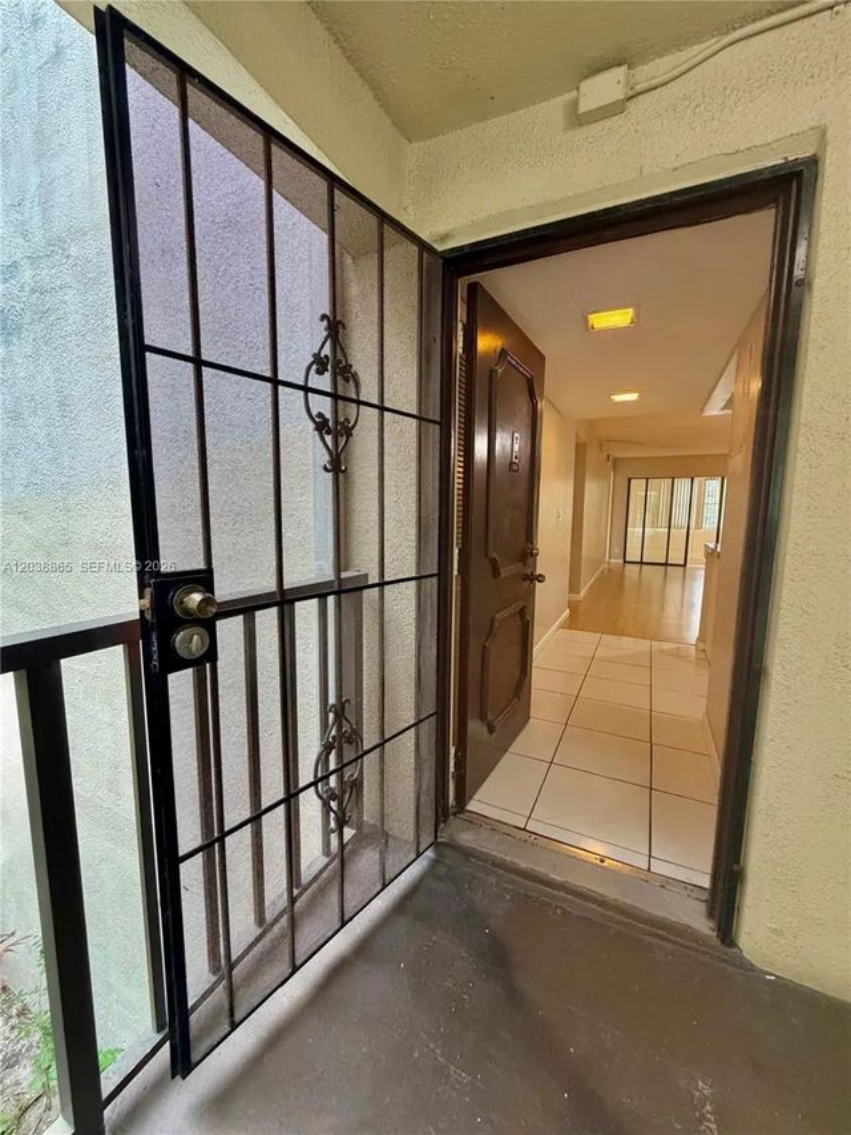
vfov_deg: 102.1
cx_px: 426
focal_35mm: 14
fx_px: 459
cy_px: 568
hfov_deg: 85.7
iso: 320
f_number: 2.2
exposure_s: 1/87
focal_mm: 2.22
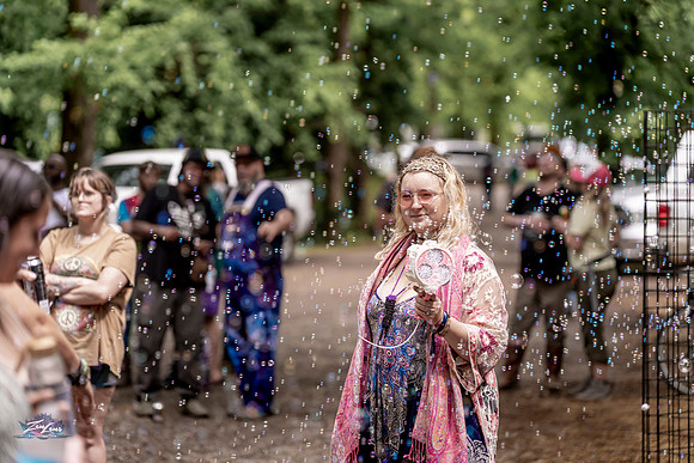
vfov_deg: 11.5
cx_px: 347
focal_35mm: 120
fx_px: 2309
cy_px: 232
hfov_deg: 17.1
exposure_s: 1/400
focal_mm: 116
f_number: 2.8
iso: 125
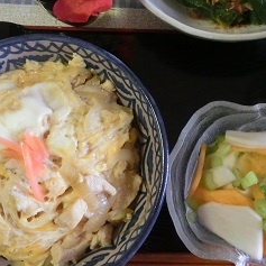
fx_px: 374
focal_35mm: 43
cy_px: 102
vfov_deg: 39.0
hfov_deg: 38.9
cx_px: 168
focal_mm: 4.4
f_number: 3.3
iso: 800
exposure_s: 1/60
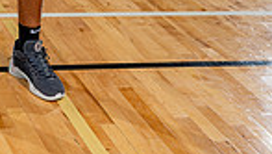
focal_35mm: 122
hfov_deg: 17.1
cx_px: -4
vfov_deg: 8.9
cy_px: -234
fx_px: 881
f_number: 5.6
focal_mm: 38
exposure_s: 1/250
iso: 200
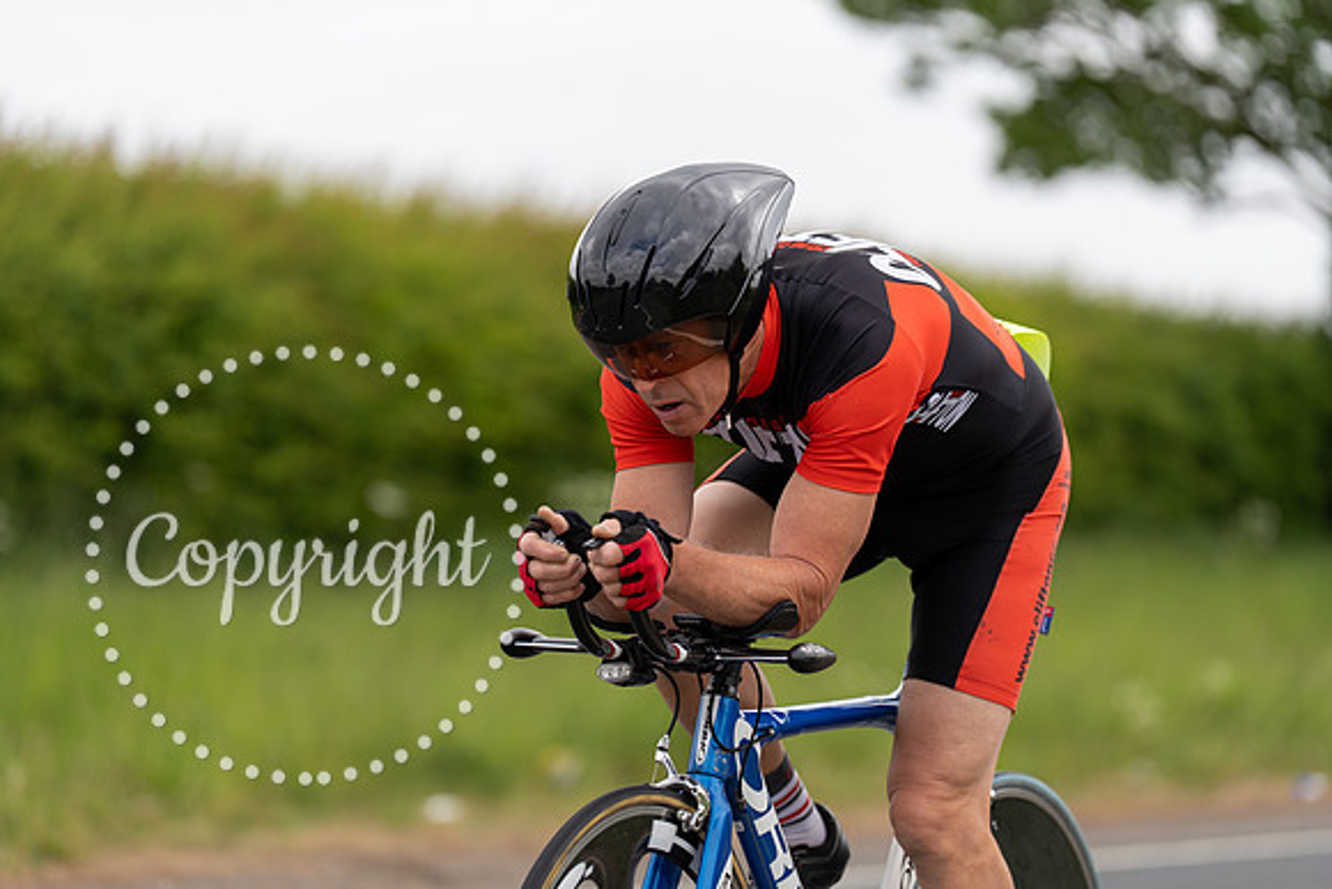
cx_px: 666
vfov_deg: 8.7
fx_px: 5810
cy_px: 444
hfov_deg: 13.1
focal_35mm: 157
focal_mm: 157
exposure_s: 1/1250
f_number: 3.2
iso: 200
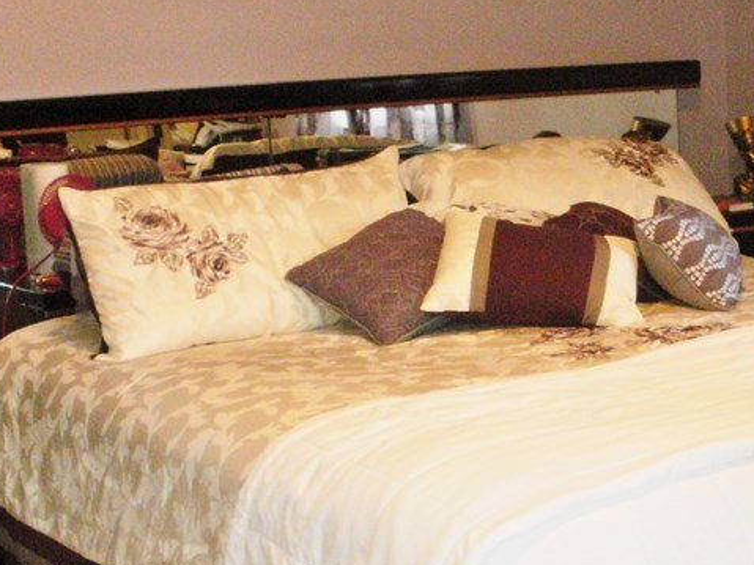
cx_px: 606
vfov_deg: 19.1
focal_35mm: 77
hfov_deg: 24.9
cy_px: 321
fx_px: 1677
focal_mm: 6.3
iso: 400
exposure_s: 1/30
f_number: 3.5
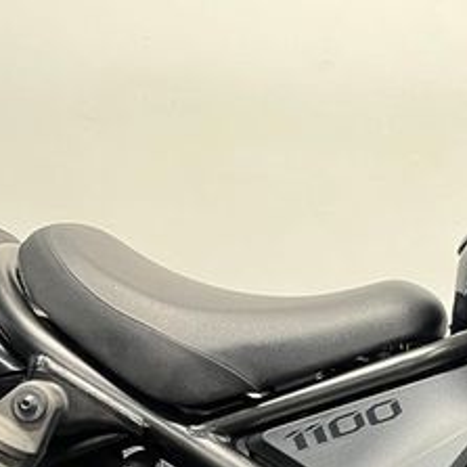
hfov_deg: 23.2
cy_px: 469
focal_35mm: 66
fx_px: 1007
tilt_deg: -7.8
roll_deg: +0.5
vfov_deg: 24.9
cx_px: 603
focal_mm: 5.1
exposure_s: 1/50
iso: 500
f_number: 1.6
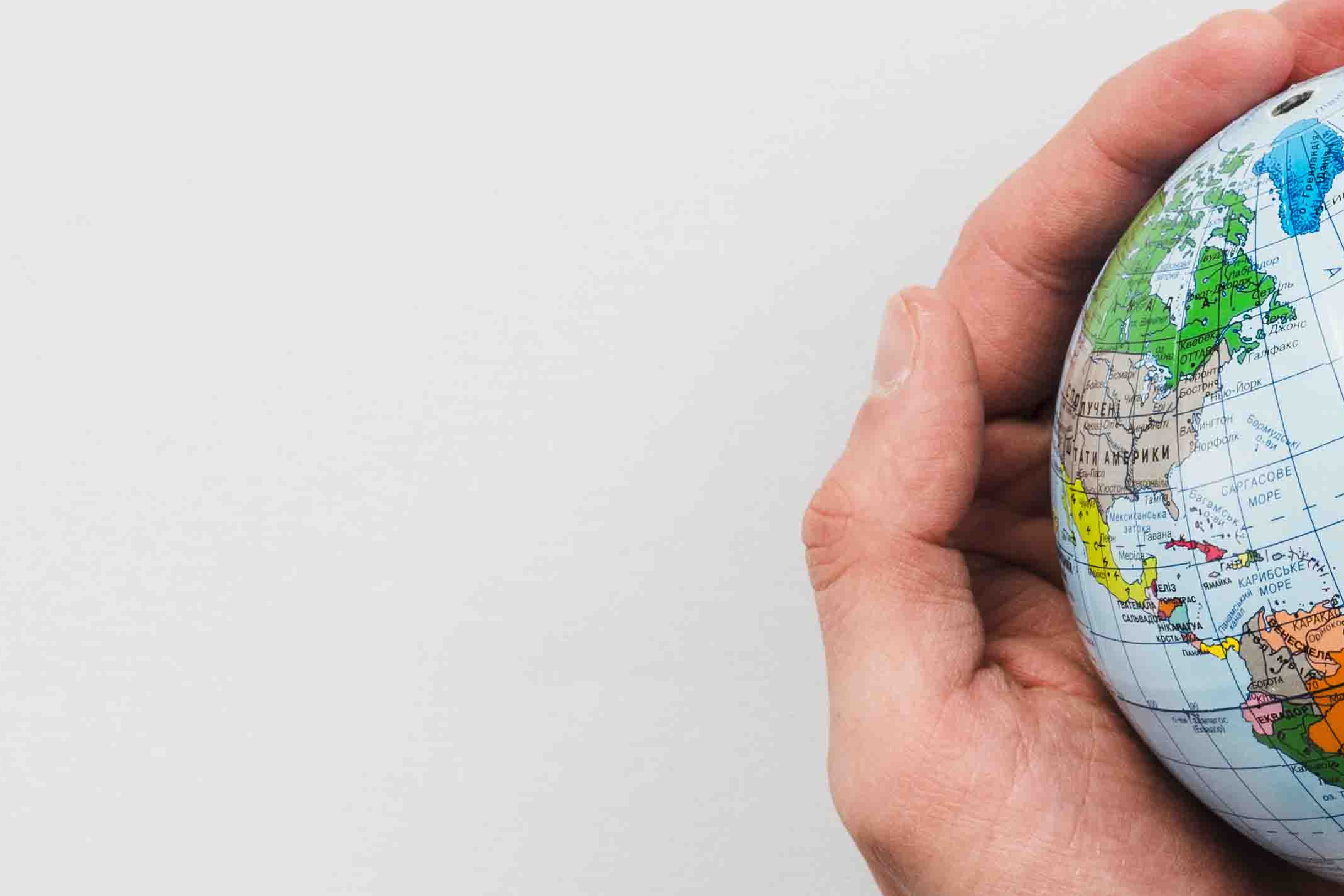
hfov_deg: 11.8
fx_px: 6423
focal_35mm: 172
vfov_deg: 8.0
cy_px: 295
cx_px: 1493
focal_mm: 50
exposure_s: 1/160
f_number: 9
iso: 250
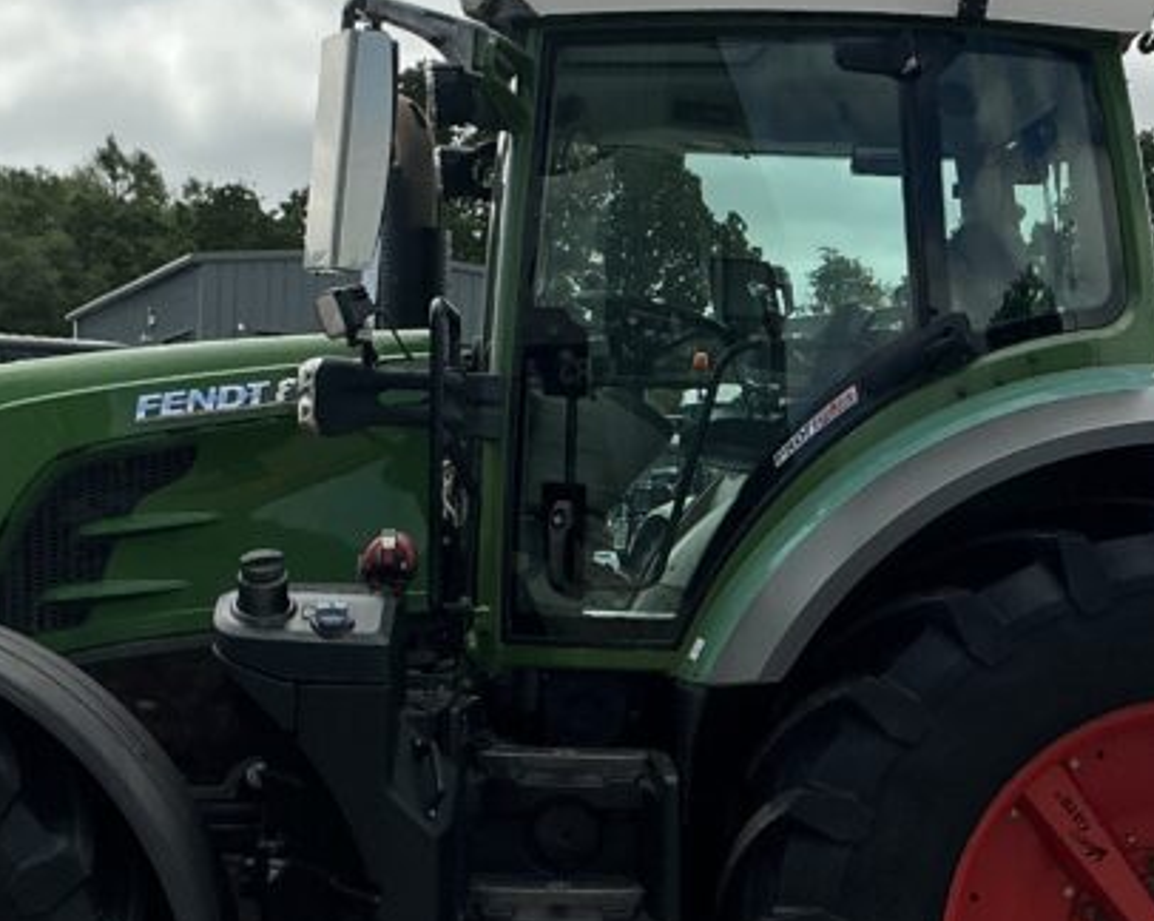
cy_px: 506
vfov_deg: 22.1
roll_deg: -1.0
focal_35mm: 69
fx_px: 2354
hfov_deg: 27.5
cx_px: 694
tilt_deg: +3.0
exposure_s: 1/3534
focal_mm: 3
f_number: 1.8
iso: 25
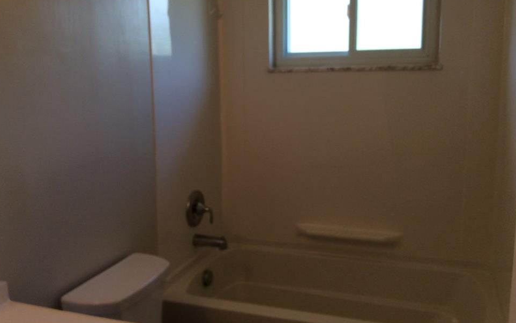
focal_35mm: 36
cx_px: 258
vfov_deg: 35.3
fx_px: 506
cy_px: 146
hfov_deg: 54.0
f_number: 2.4
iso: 50
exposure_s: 1/60
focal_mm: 3.3
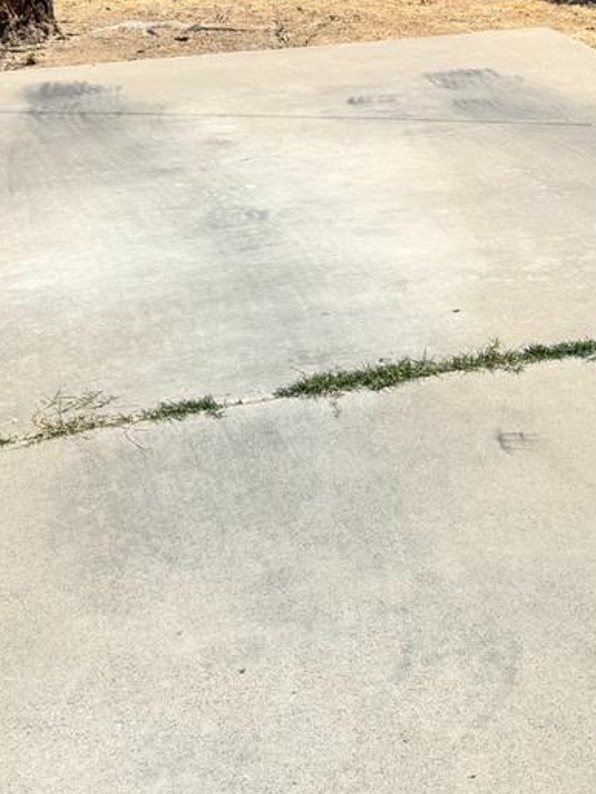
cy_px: -66
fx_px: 1606
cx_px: 393
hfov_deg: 21.0
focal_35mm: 70
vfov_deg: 25.8
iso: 80
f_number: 1.78
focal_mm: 6.76
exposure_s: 1/5814
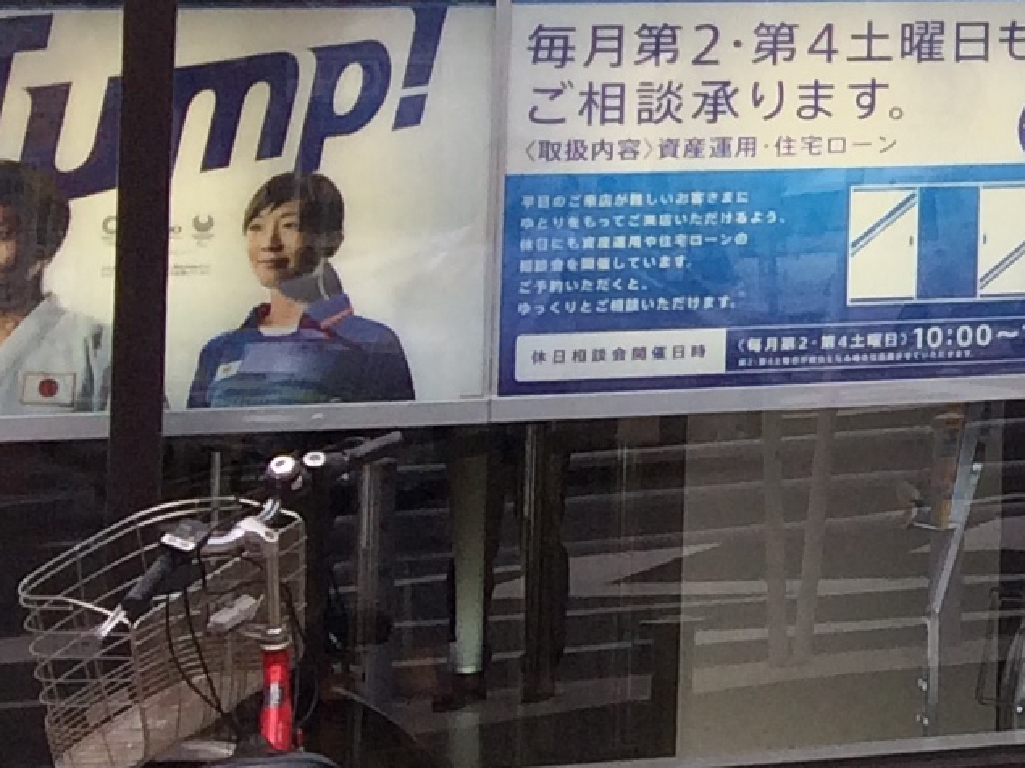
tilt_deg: +4.2
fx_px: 4411
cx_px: 2413
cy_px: -349
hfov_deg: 11.2
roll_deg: +0.3
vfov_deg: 9.7
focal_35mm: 149
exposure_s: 1/285
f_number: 2.2
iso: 32
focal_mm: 4.15
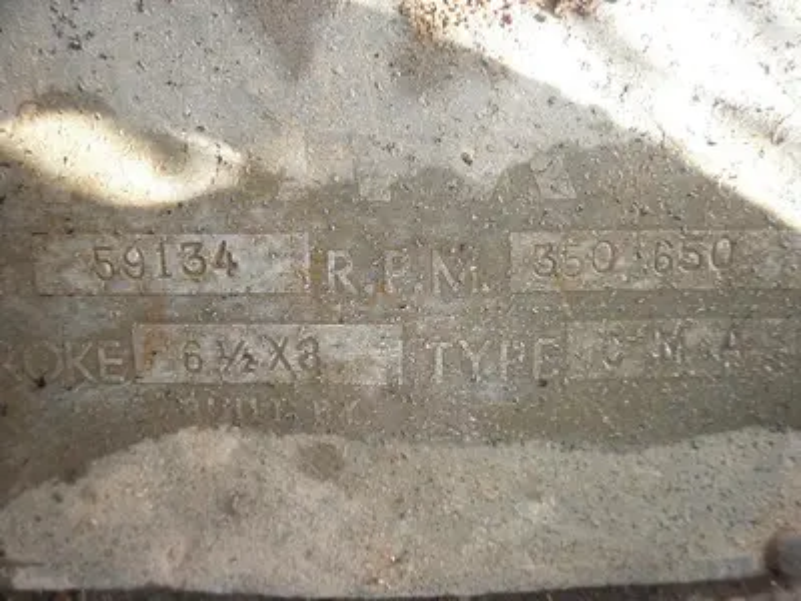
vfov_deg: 40.7
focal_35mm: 35
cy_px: 300
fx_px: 810
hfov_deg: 52.6
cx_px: 400
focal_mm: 6.1
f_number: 3.2
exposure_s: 1/60
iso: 64
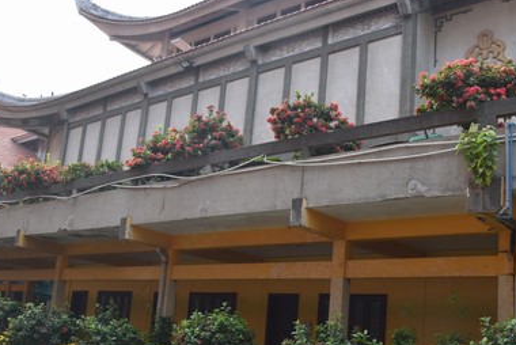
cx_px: 292
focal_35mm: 41
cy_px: 221
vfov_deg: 32.5
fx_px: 588
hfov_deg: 47.3
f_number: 7.1
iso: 400
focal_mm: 24
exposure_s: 1/200
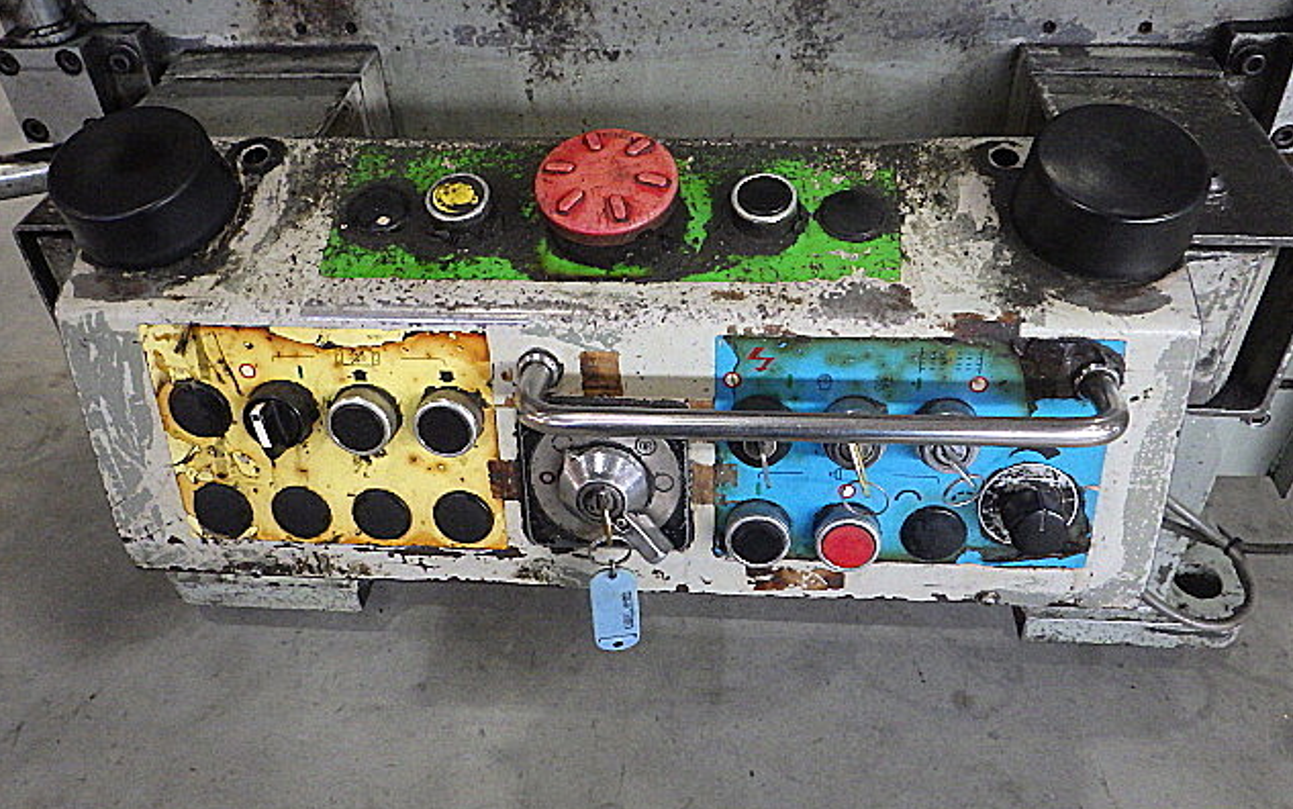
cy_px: 362
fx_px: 1057
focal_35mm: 30
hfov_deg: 62.9
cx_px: 650
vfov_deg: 41.8
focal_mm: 5
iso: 320
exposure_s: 1/45
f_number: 3.5
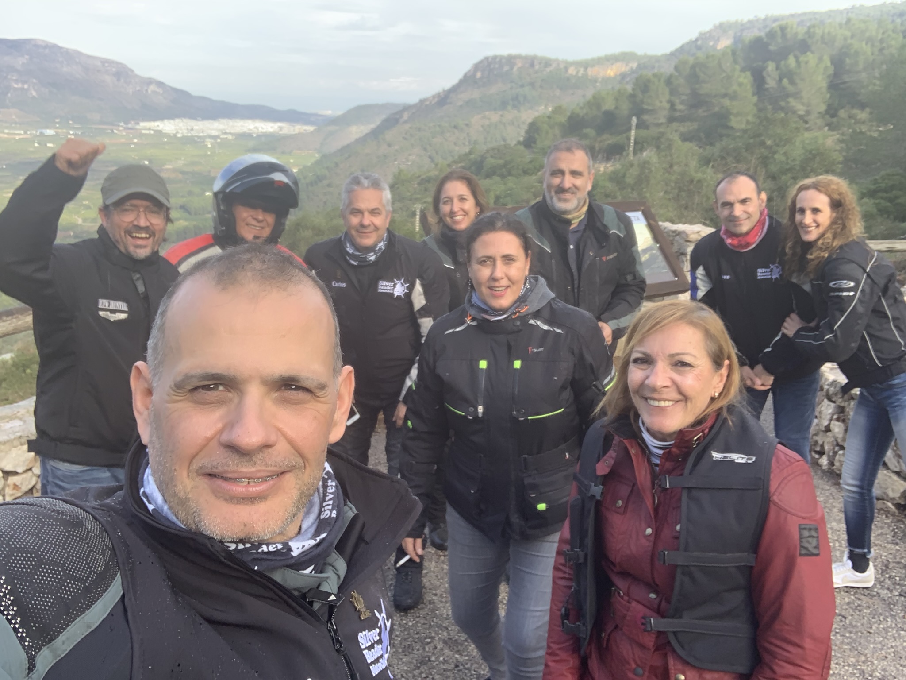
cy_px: 340
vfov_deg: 44.2
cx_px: 453
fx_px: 838
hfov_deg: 56.8
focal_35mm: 32
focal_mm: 2.87
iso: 16
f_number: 2.2
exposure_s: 1/191
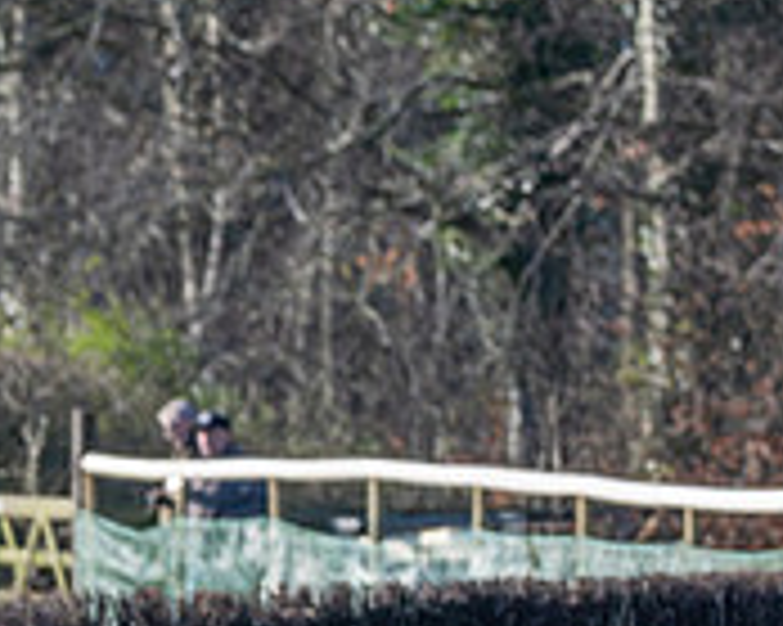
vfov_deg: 1.9
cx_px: 79
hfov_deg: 2.4
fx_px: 18969
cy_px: 1021
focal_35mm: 819
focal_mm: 110
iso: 400
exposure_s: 1/1250
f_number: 5
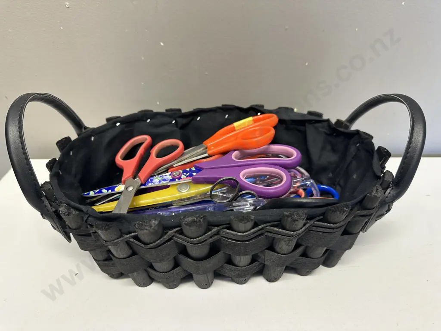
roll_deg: -0.1
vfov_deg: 56.8
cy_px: 166
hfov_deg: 71.6
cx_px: 220
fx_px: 306
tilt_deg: -33.3
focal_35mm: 24
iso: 125
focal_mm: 6.86
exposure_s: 1/50
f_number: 1.78
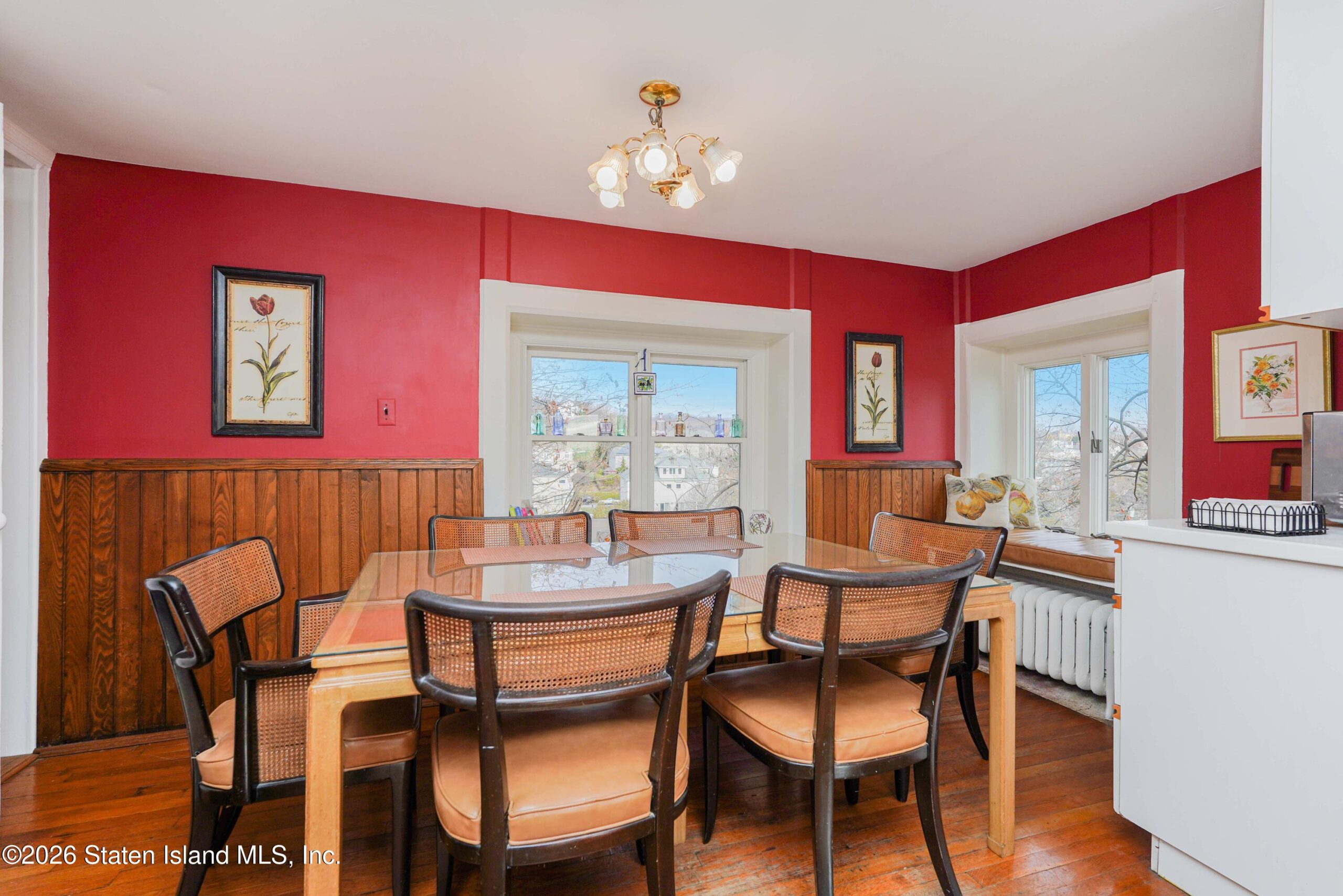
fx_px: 597
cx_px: 672
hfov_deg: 96.7
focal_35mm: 16
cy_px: 448
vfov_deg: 73.8
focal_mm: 16
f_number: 6.3
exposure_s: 1/80
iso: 100
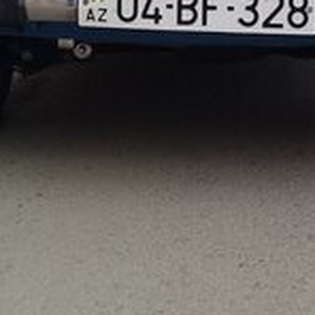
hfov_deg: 18.8
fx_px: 947
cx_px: 204
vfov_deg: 18.1
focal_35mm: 92
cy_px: -49
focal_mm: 3.3
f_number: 2.2
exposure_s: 1/100
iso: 50
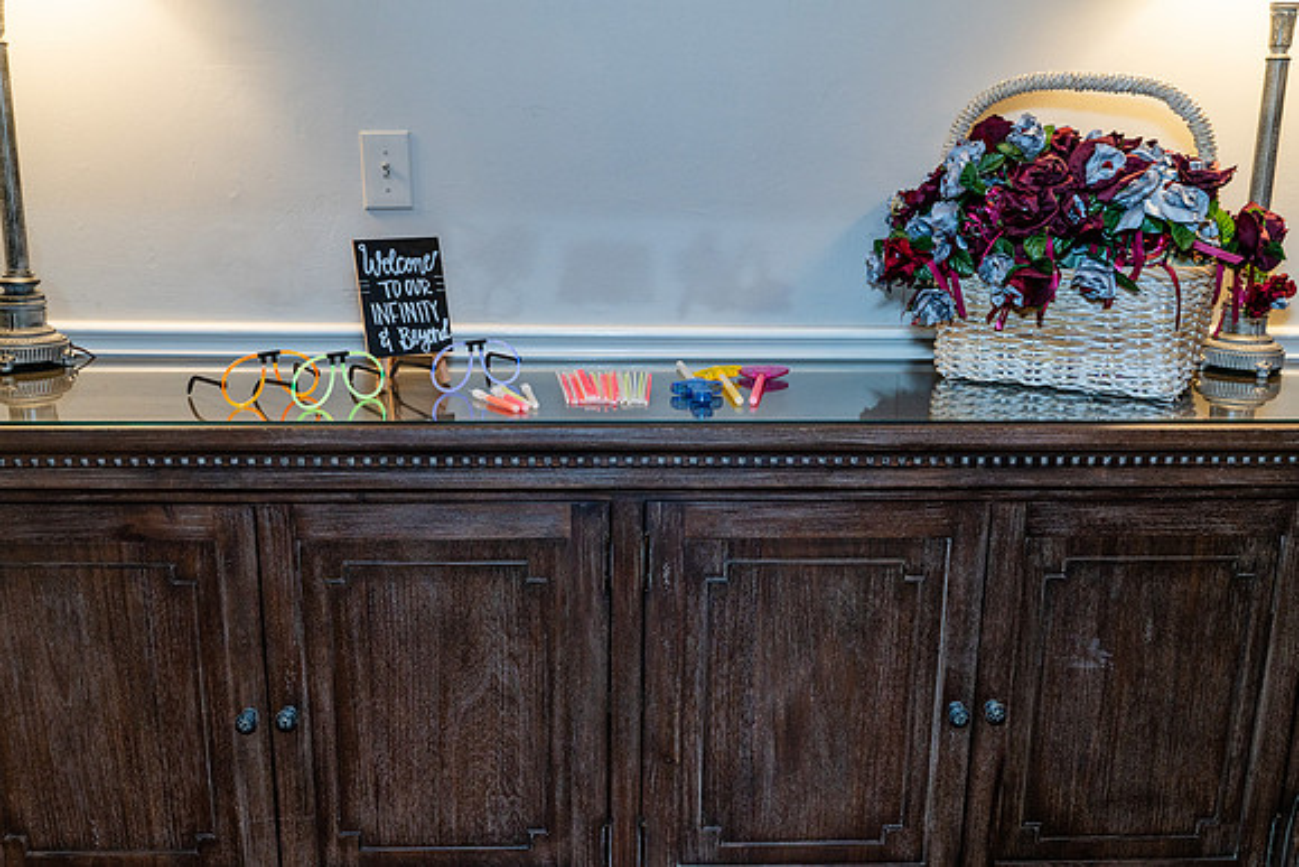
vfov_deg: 37.6
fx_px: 1272
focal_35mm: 35
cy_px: 434
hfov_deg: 54.1
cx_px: 650
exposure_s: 1/60
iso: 800
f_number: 4.5
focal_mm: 33
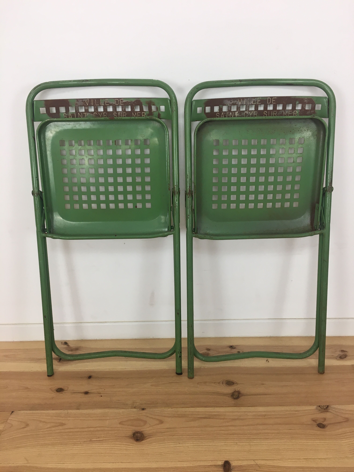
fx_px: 395
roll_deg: +0.5
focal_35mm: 29
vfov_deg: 61.7
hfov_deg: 48.2
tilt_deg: -20.7
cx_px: 177
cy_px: 236
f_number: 2.2
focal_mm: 4.15
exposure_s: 1/33
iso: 25
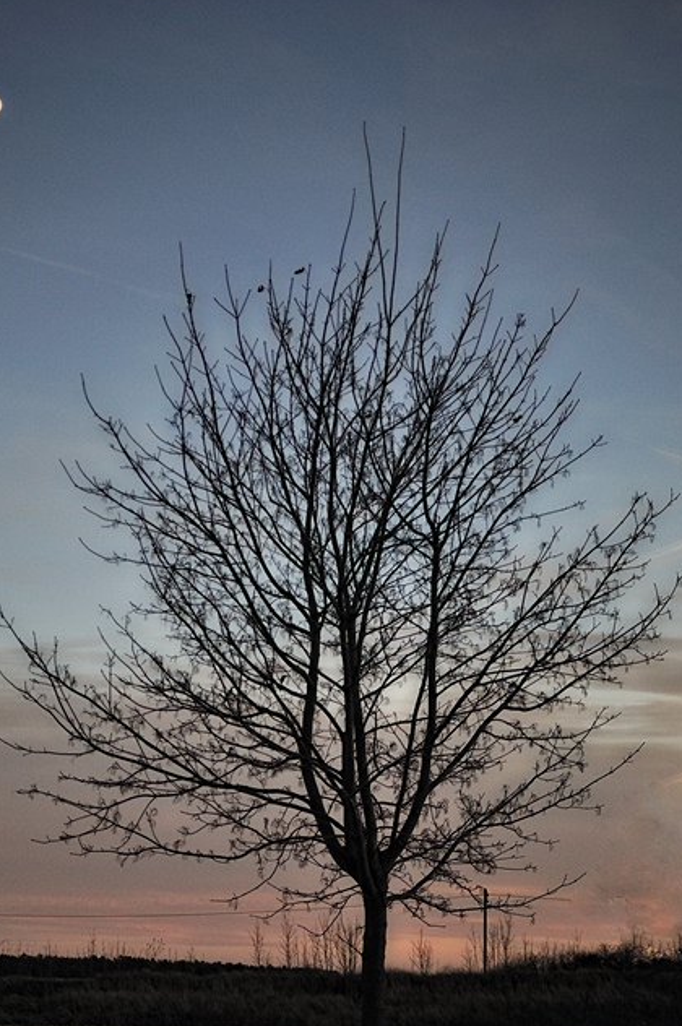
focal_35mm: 75
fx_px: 2128
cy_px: 657
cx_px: 266
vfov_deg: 27.0
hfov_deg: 18.2
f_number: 2
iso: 640
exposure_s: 1/1600
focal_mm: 35
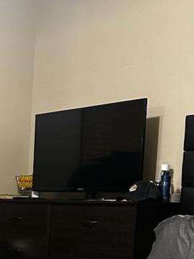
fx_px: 591
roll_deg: -2.4
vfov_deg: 23.9
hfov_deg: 17.5
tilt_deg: -4.3
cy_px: 243
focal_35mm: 79
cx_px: -53
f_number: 1.78
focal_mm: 6.86
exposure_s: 1/60
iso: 320
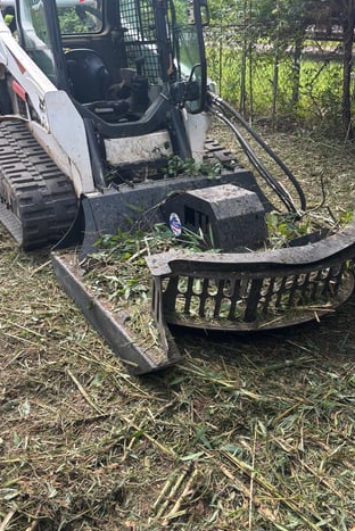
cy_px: 220
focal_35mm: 37
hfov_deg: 35.9
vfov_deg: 51.6
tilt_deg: -22.9
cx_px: 157
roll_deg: +2.1
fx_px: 546
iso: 50
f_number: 1.6
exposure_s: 1/481
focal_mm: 5.96
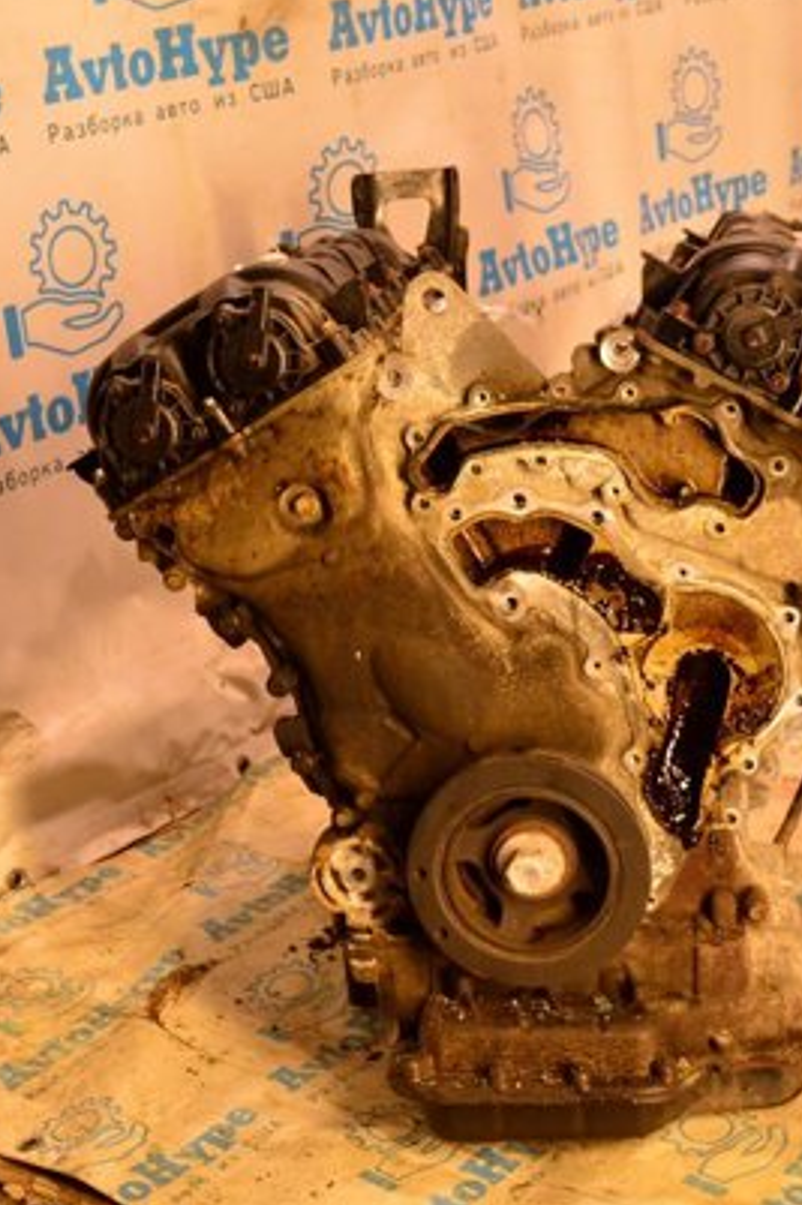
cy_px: 572
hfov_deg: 20.3
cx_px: 445
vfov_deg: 30.1
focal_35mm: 67
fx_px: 2241
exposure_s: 1/50
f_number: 8
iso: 1600
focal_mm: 28
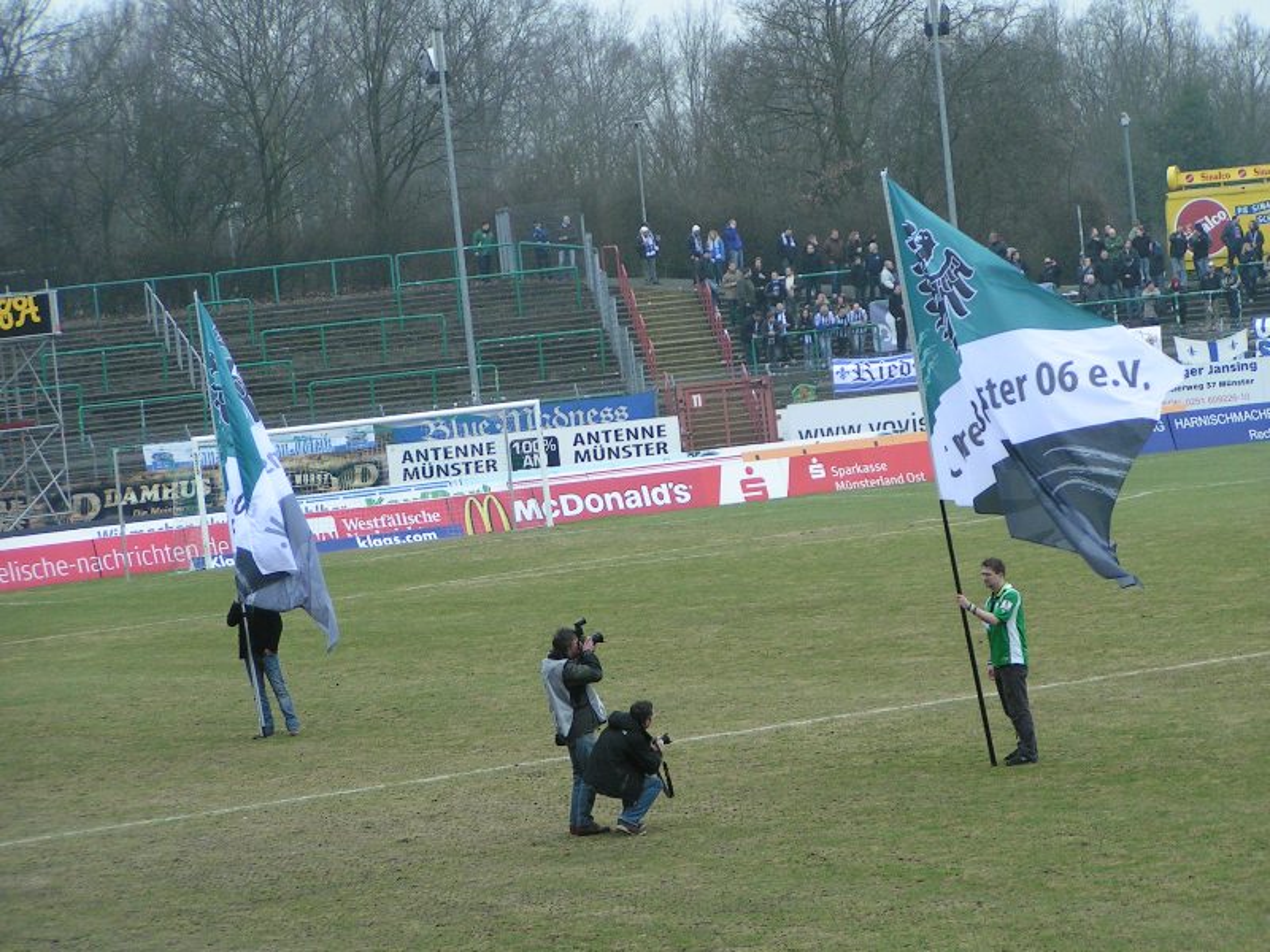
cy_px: 476
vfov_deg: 9.9
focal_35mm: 150
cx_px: 635
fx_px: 5503
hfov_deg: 13.2
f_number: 3.5
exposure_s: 1/160
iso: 100
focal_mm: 22.9
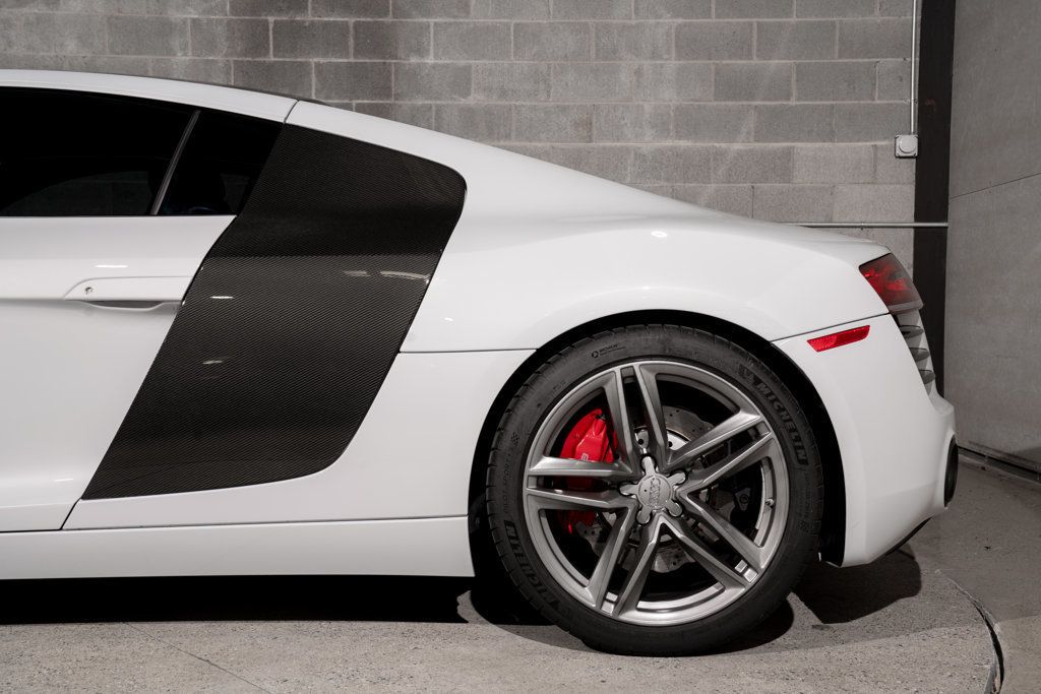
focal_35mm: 45
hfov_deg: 43.6
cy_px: 347
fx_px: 1301
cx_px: 520
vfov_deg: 29.9
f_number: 9
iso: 200
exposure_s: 1/50
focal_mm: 45
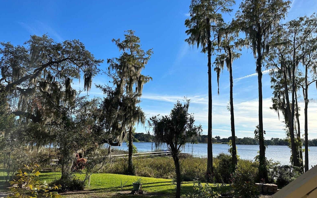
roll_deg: -1.6
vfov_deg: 47.6
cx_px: 157
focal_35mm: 26
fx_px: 225
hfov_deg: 70.4
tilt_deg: +9.2
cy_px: 101
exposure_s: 1/5000
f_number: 1.78
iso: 80
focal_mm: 6.86
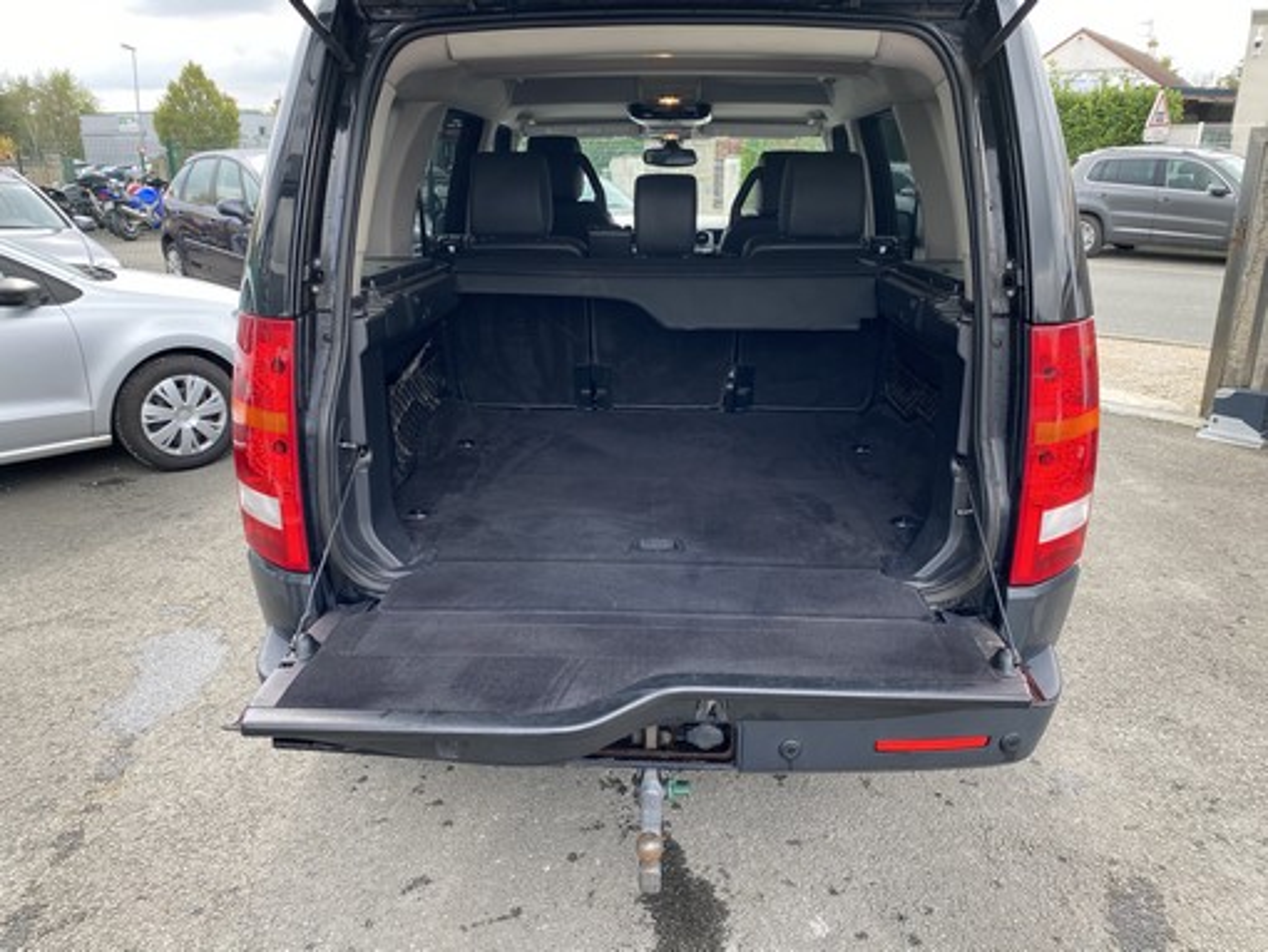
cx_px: 634
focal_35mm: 26
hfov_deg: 67.3
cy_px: 476
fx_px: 953
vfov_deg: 53.1
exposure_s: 1/152
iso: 32
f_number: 1.8
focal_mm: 4.25
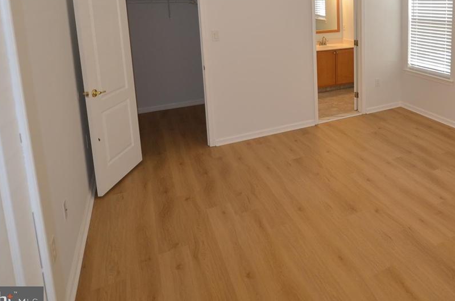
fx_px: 340
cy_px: 44
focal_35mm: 27
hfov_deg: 61.8
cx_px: 365
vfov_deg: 44.4
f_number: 3.5
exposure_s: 1/125
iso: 320
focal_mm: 10
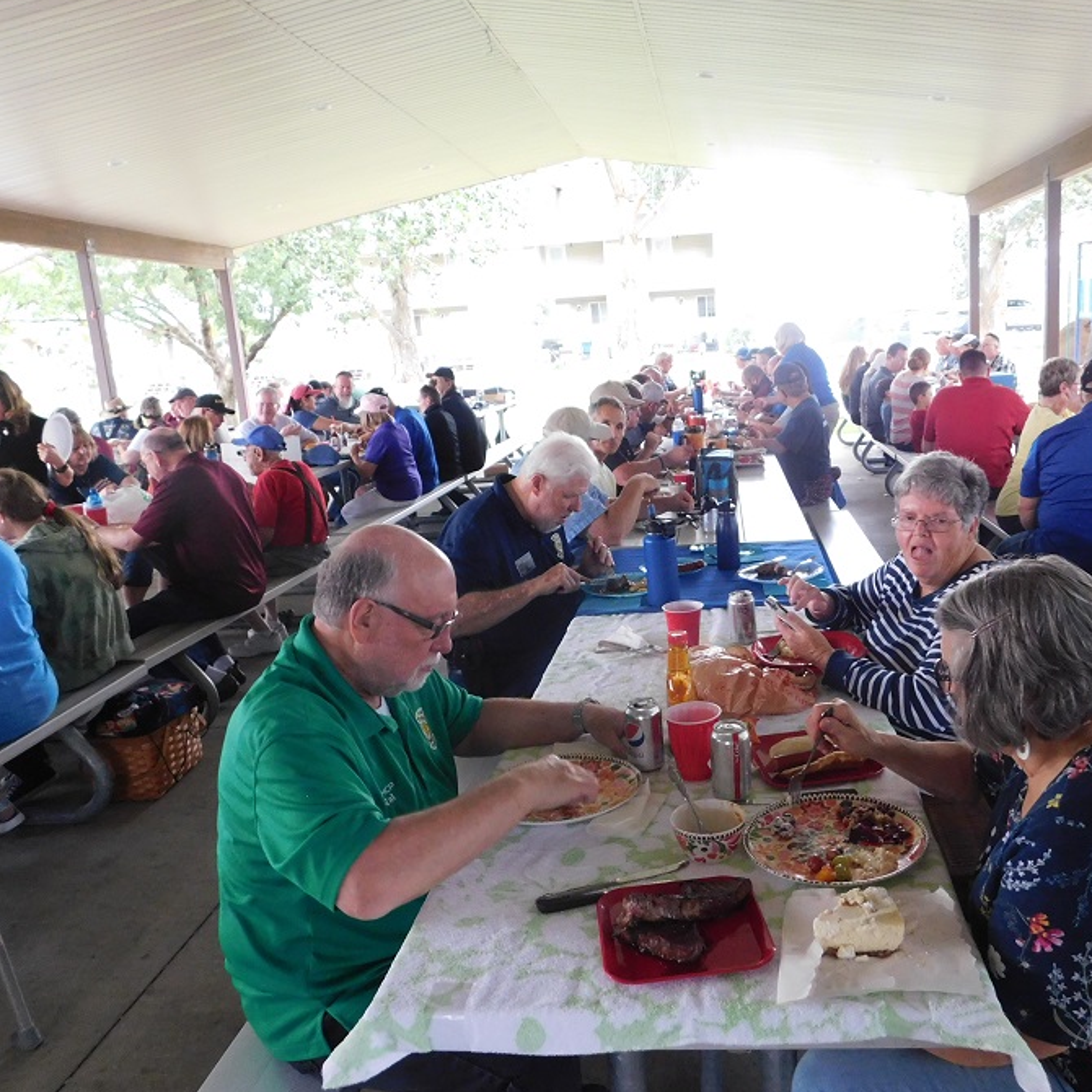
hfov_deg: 56.8
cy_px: 543
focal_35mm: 28
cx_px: 660
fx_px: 999
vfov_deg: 57.3
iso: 400
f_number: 3
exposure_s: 1/30
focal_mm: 4
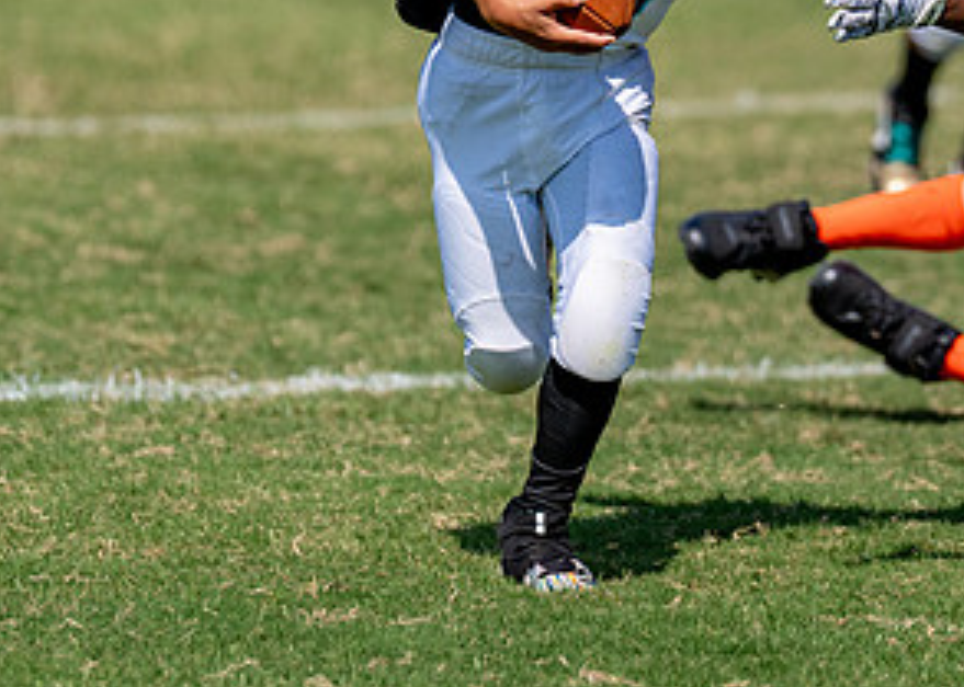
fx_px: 14011
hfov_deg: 3.9
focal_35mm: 512
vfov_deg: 2.8
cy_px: -73
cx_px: 711
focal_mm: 200
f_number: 3.5
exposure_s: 1/4000
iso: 200
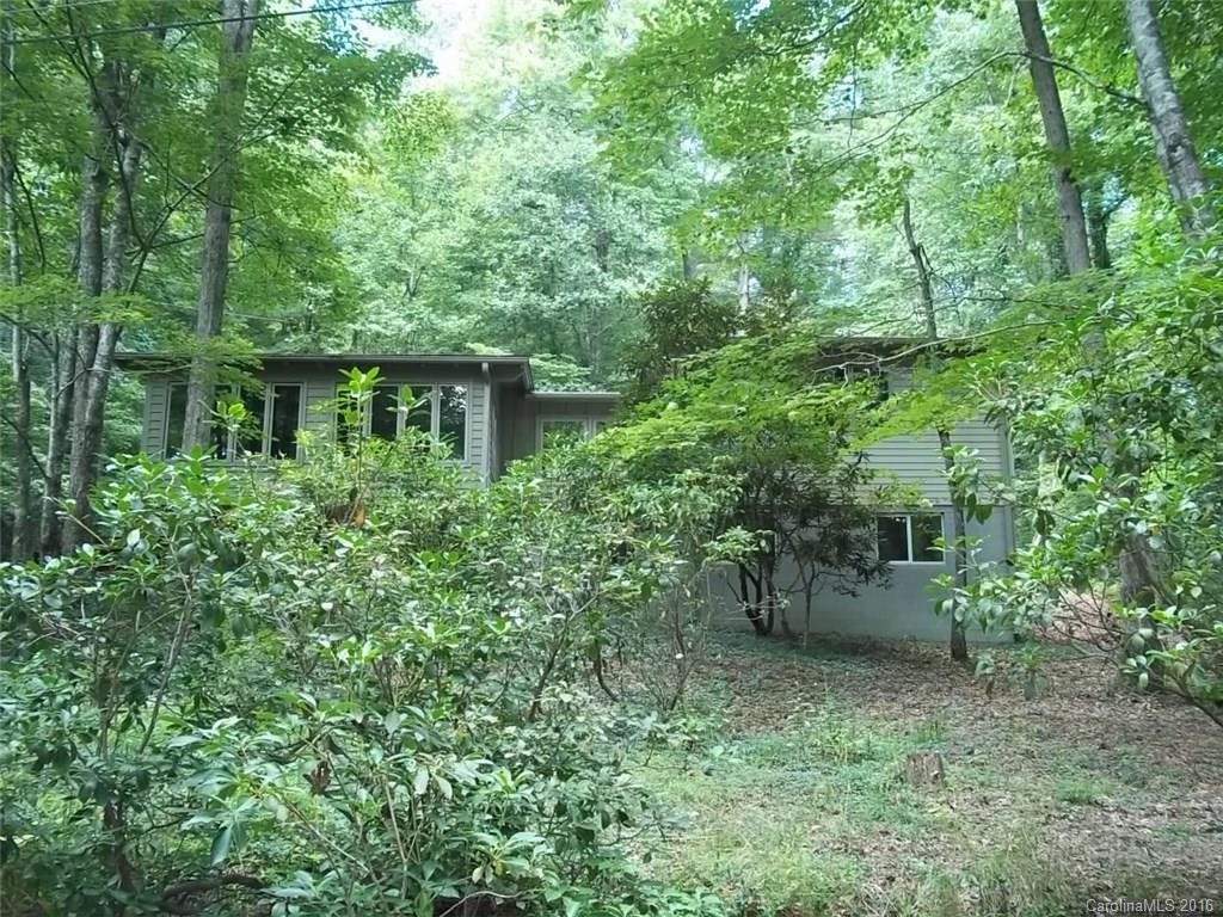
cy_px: 458
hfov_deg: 51.4
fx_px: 1272
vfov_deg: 39.7
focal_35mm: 36
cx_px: 612
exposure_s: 1/40
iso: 160
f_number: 3.1
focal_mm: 6.5
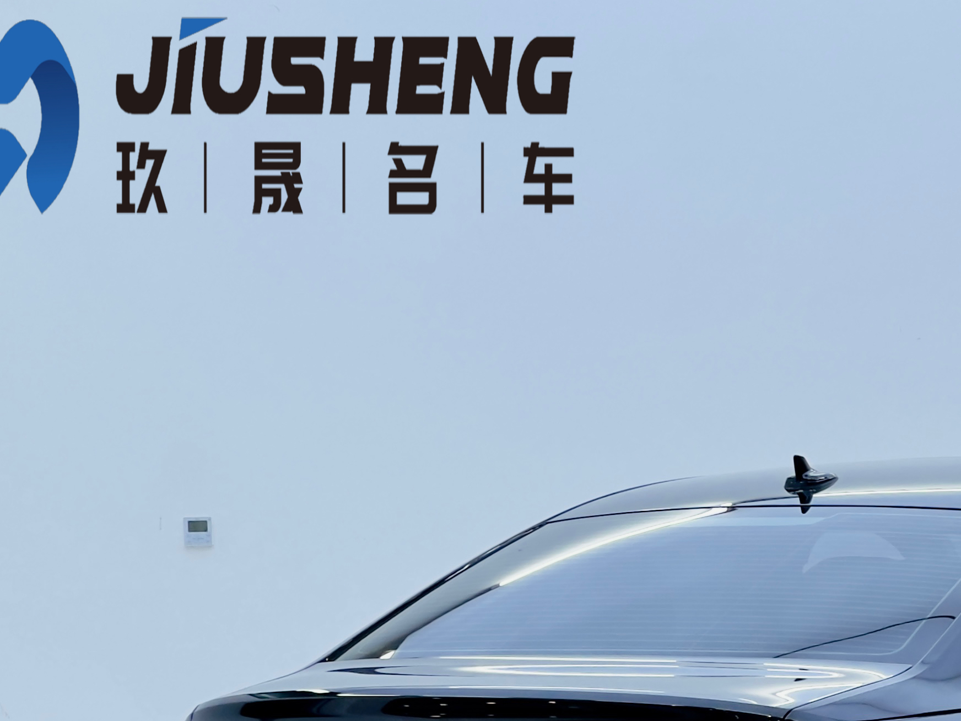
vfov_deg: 8.3
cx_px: 943
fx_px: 4942
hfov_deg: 11.0
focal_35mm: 178
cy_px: 708
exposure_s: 1/133
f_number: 2.8
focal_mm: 9
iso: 32
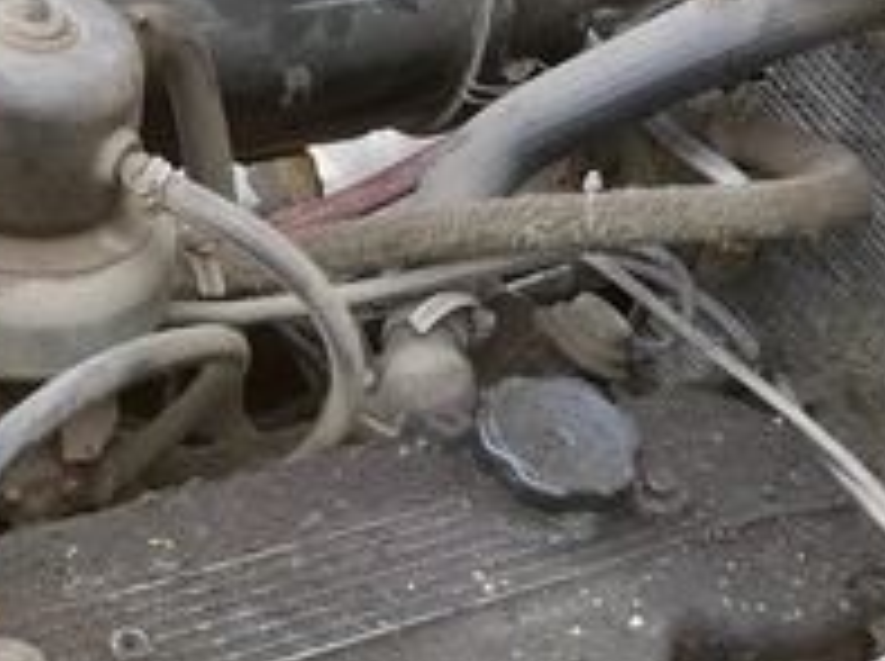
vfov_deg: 24.1
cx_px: 328
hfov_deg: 32.6
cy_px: 580
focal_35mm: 59
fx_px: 1506
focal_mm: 3
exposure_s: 1/132
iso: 32
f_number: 1.8
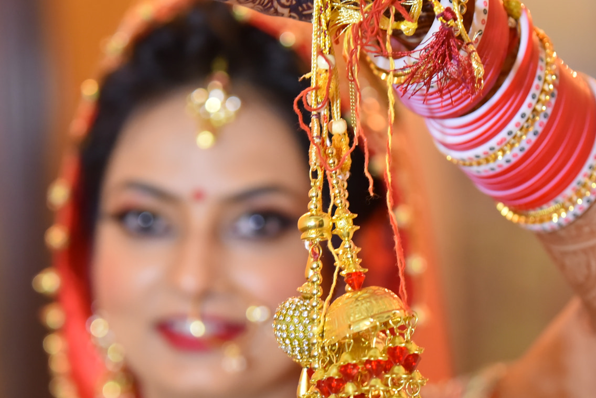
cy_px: 237
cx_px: 327
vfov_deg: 6.8
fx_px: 3345
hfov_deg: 10.2
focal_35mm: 202
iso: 2500
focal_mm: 112
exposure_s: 1/160
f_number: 2.8
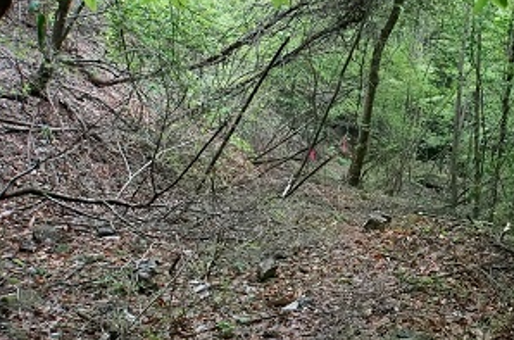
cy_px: 198
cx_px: 409
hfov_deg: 38.1
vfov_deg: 26.6
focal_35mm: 50
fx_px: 717
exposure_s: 1/500
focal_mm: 20.8
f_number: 8
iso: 12800
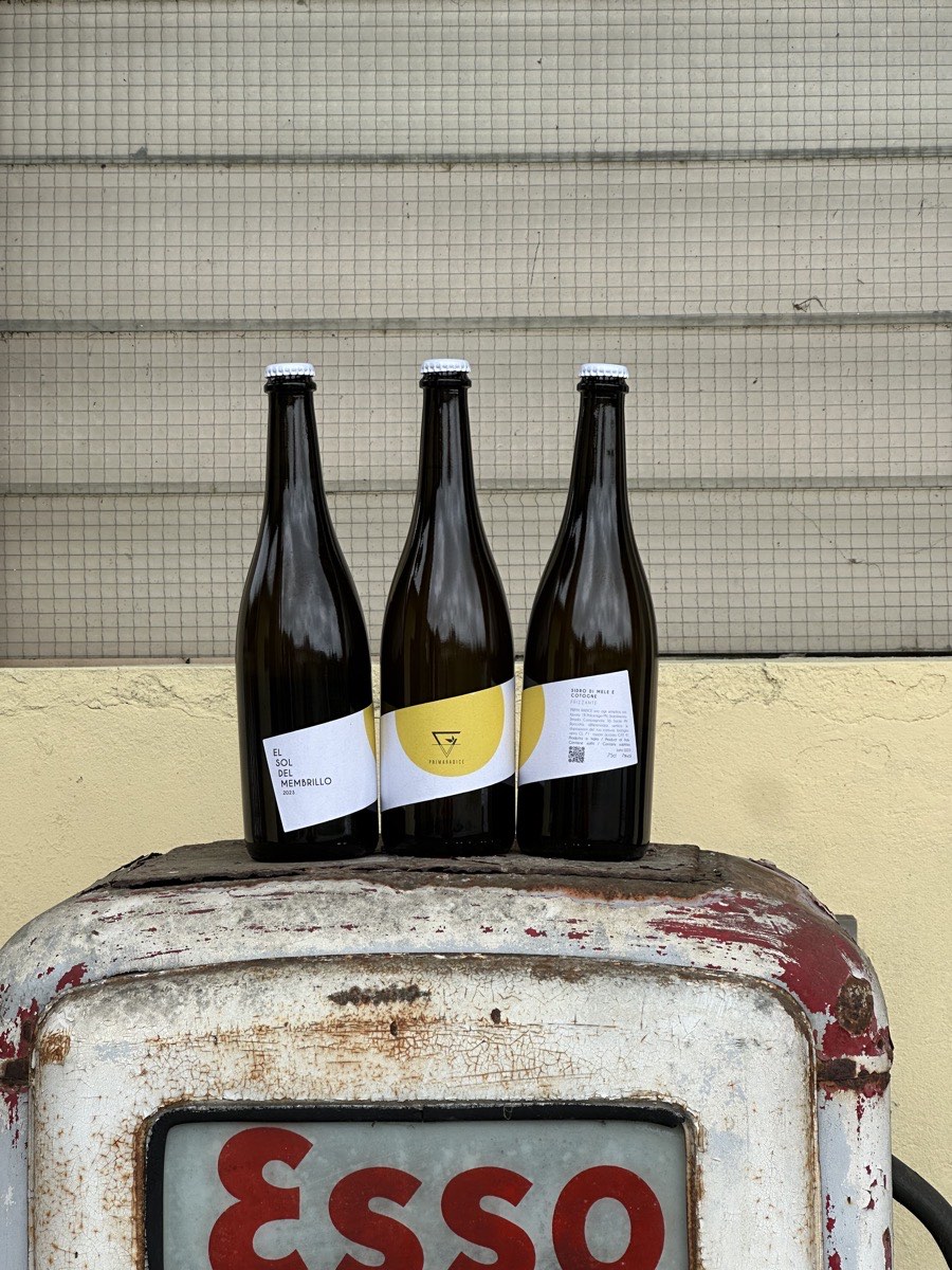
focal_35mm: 77
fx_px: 2824
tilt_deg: -0.3
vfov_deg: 25.3
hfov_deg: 19.1
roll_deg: -0.6
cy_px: 635
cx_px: 476
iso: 32
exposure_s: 1/163
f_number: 2.8
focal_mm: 9
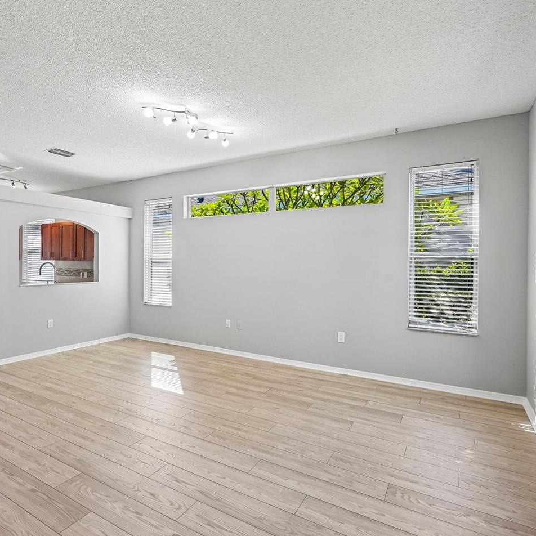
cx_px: 231
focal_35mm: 20
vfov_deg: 74.8
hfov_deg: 74.4
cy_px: 259
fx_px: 350
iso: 400
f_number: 8
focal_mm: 14
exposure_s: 1/60
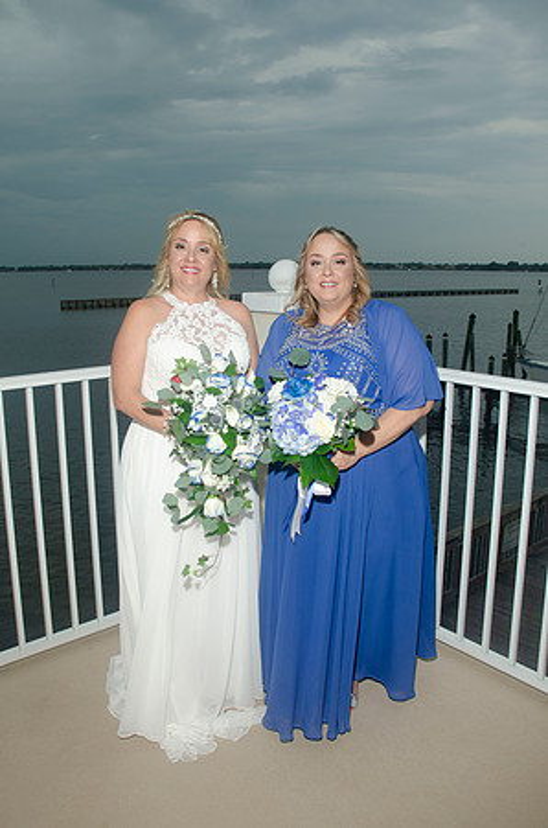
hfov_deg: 43.4
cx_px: 274
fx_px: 688
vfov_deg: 62.0
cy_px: 414
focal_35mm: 30
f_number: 5.6
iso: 200
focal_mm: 20
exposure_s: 1/160
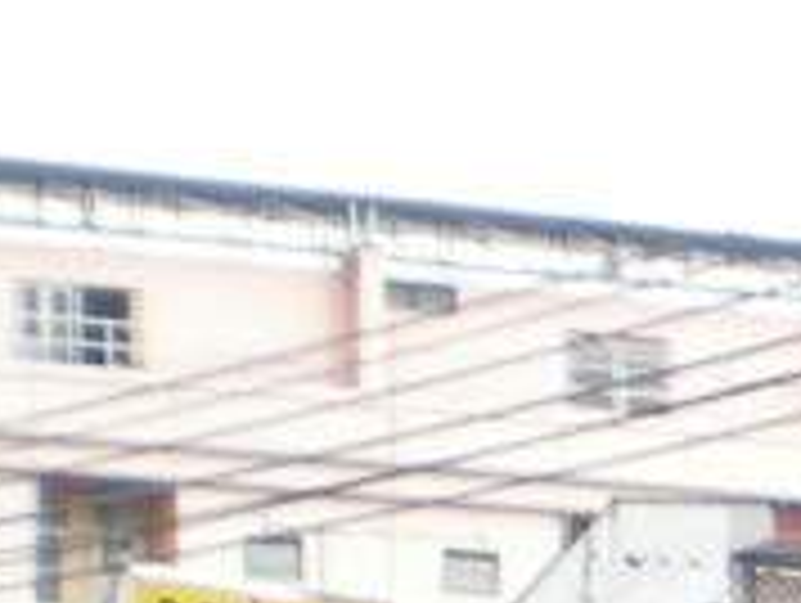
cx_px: 1692
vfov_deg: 6.5
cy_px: 1516
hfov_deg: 8.5
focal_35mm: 218
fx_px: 5051
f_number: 4.6
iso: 50
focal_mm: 6.3
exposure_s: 1/112
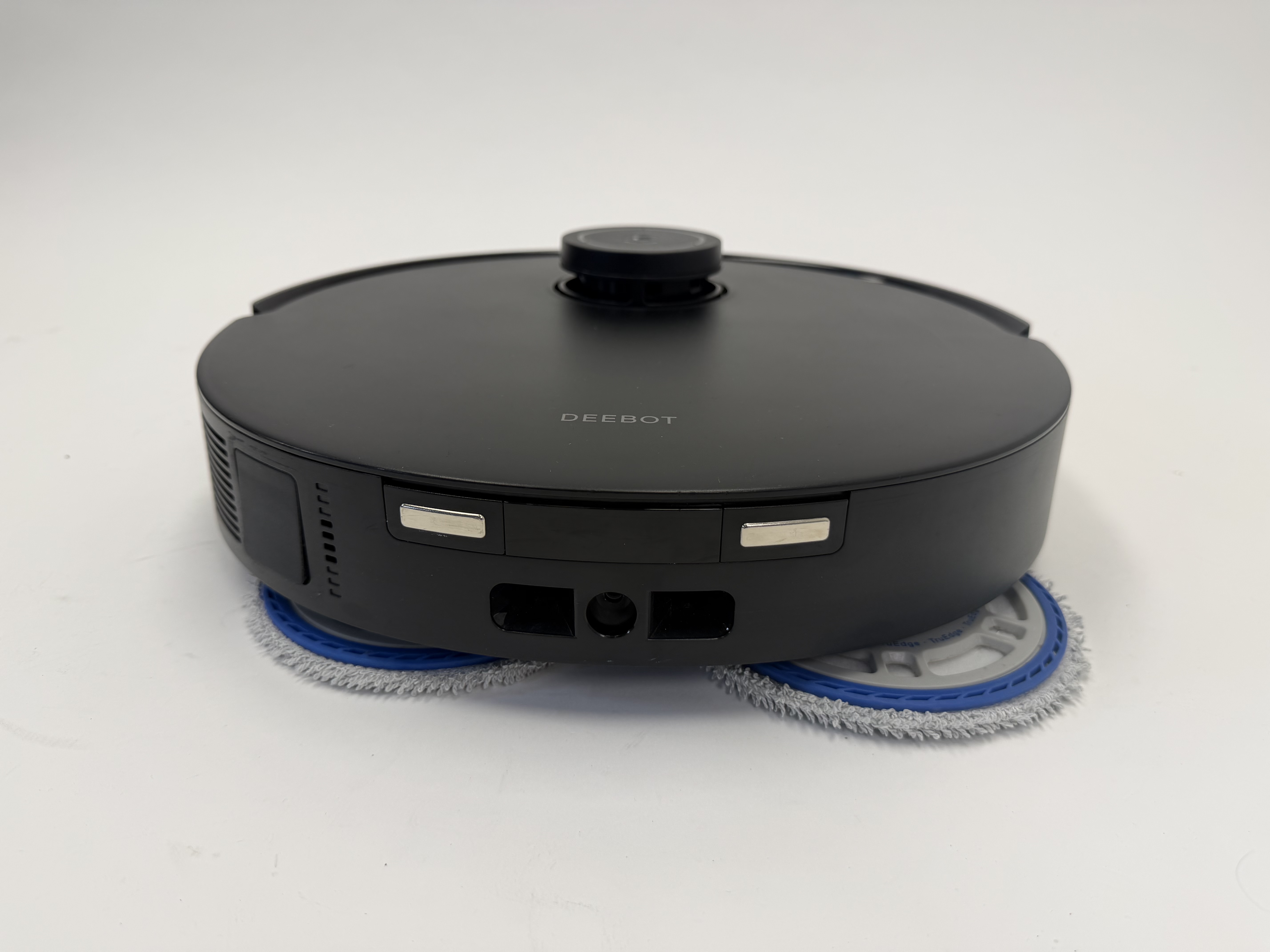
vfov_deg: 56.8
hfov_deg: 71.6
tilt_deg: -23.5
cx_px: 635
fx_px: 881
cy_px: 476
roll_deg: -0.5
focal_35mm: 24
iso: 80
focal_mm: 6.76
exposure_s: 1/330
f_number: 1.78
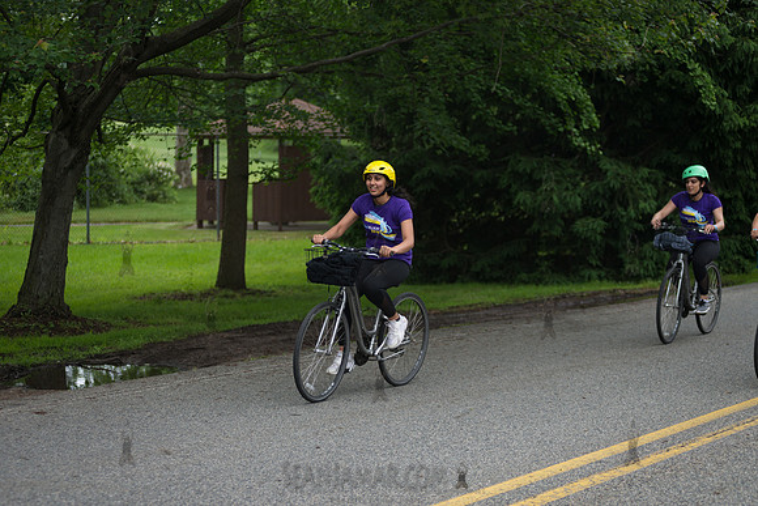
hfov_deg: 25.4
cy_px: 253
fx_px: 1685
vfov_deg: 17.1
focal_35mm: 80
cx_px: 379
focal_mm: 80
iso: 200
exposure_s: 1/800
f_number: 2.8
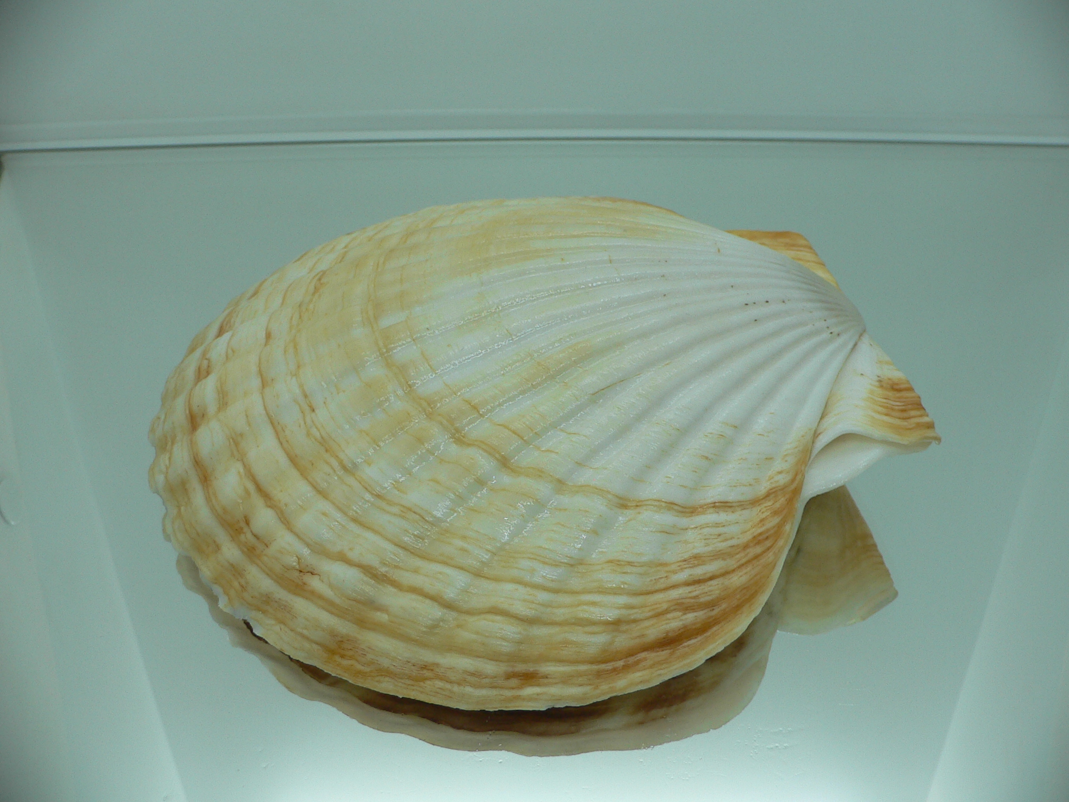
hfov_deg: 52.6
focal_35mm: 35
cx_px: 534
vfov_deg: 40.7
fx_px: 1081
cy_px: 401
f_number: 2.8
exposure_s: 1/80
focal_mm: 4.6
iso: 80
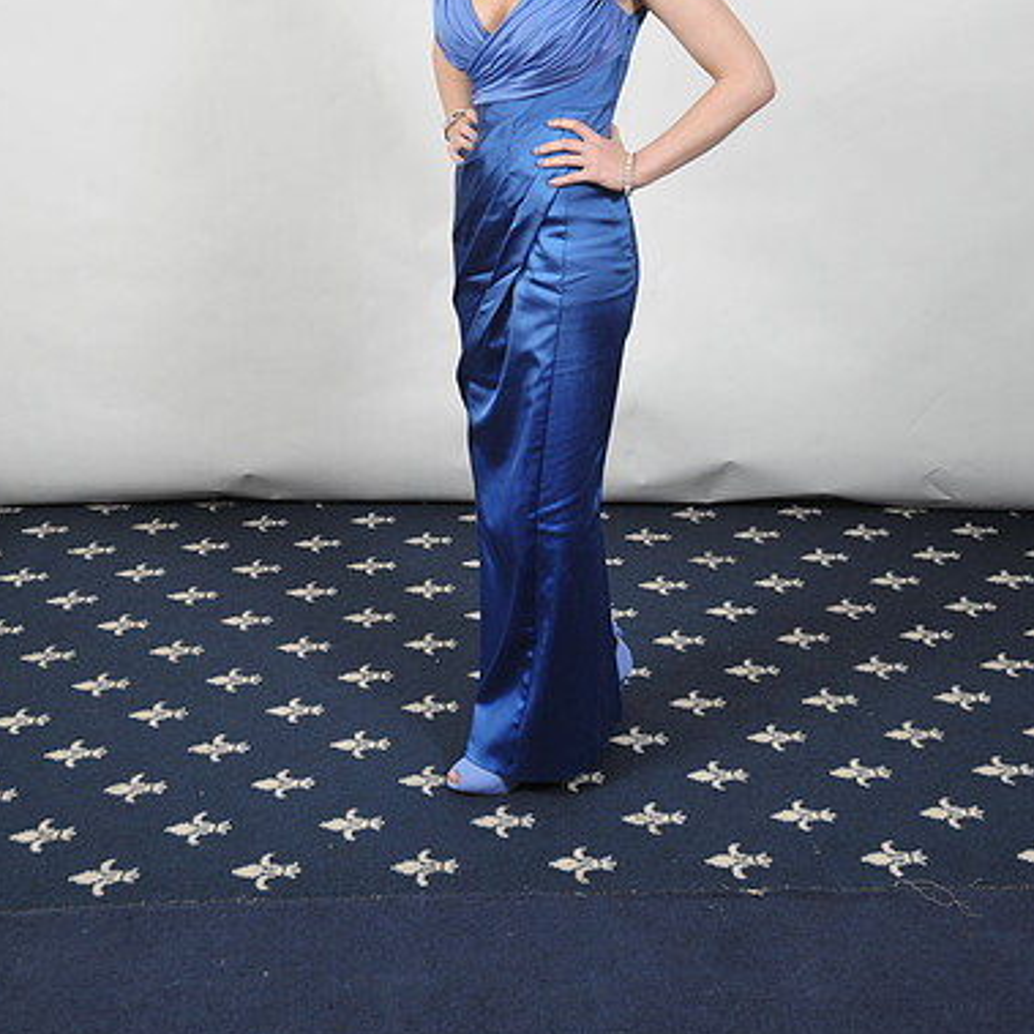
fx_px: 1757
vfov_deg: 32.2
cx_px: 513
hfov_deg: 32.8
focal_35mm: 52
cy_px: 267
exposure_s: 1/160
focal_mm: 40
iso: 1000
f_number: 7.1
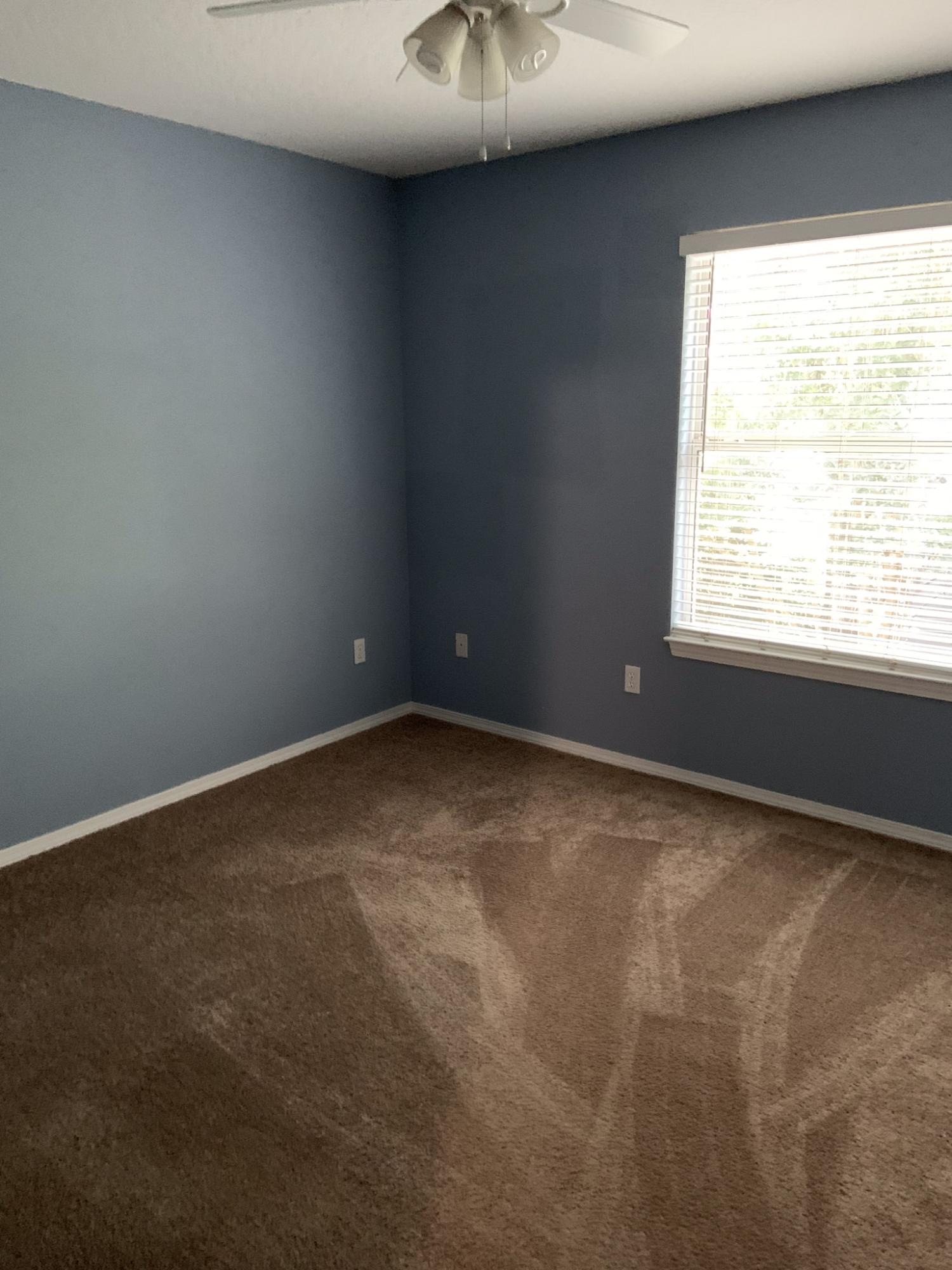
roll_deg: +0.5
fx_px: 953
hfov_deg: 53.1
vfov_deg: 67.3
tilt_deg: -11.2
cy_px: 635
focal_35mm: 26
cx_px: 476
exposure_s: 1/30
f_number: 1.8
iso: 640
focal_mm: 4.25
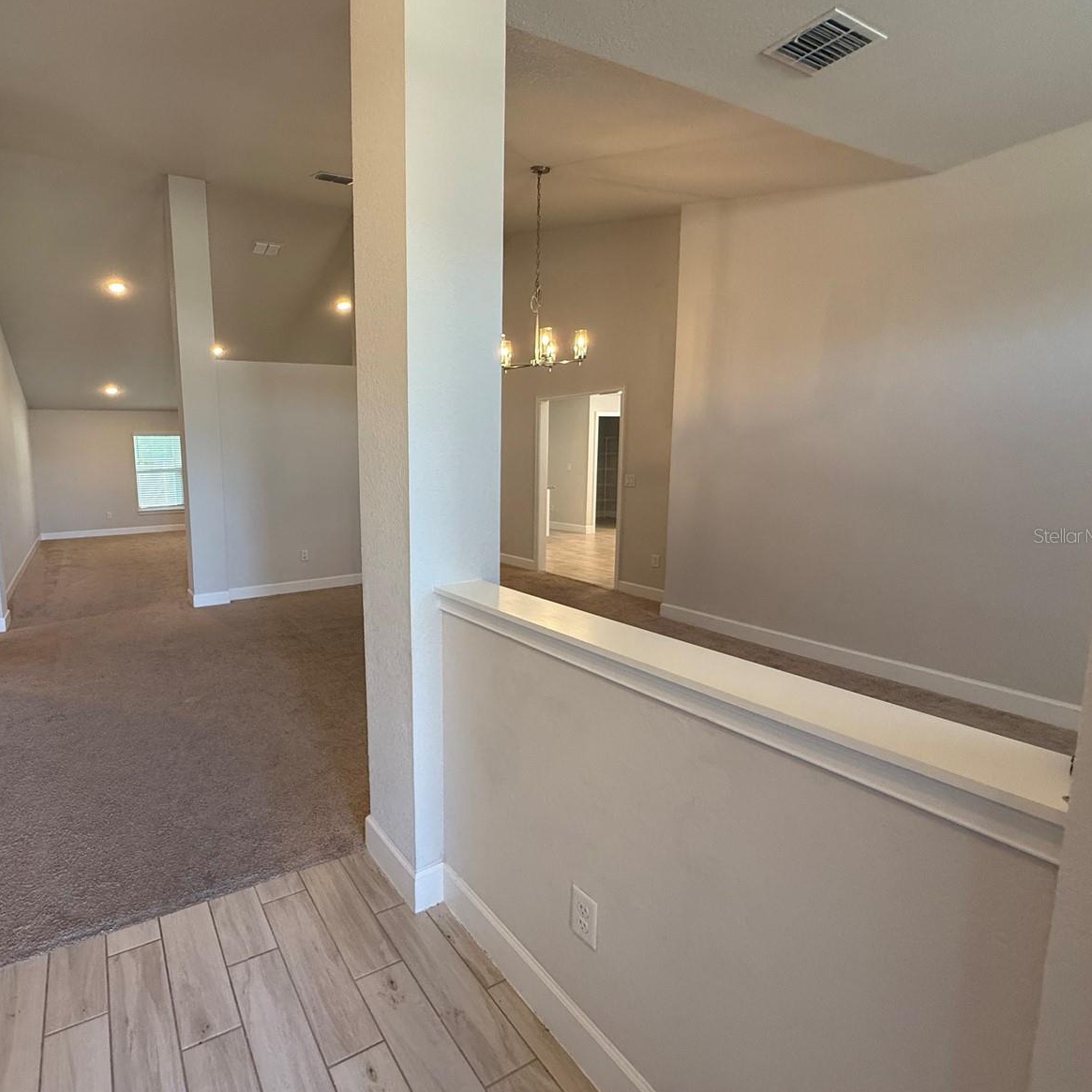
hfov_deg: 81.4
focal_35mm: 17
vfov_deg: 84.0
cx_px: 372
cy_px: 535
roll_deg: +1.4
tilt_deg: -7.2
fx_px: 607
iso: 250
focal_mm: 2.22
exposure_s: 1/120
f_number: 2.2
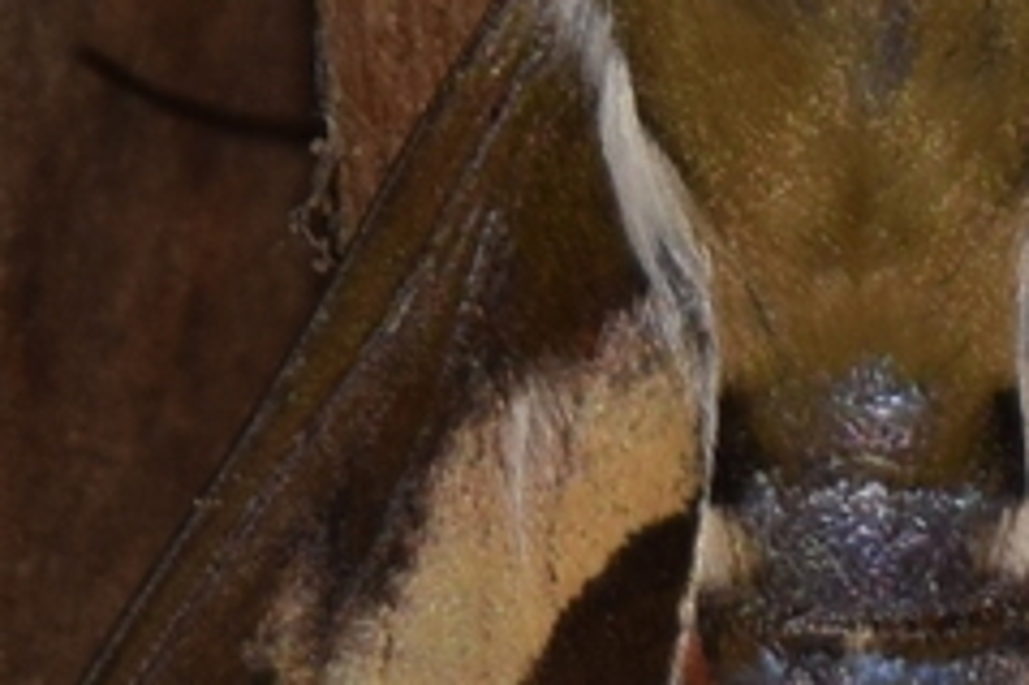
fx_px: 24107
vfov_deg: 1.6
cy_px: 698
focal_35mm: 844
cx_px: 844
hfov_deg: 2.4
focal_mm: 140
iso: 100
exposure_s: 1/160
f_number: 13
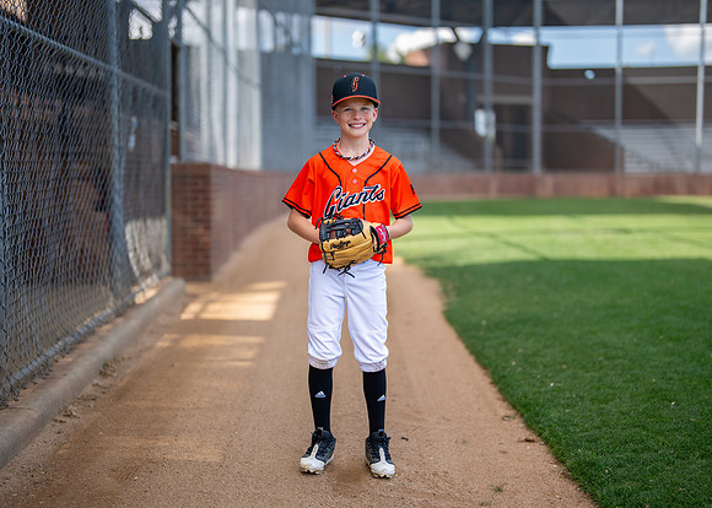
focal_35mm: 56
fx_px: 1134
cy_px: 265
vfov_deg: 25.3
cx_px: 346
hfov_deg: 34.9
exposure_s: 1/2500
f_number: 1.2
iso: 125
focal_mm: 50
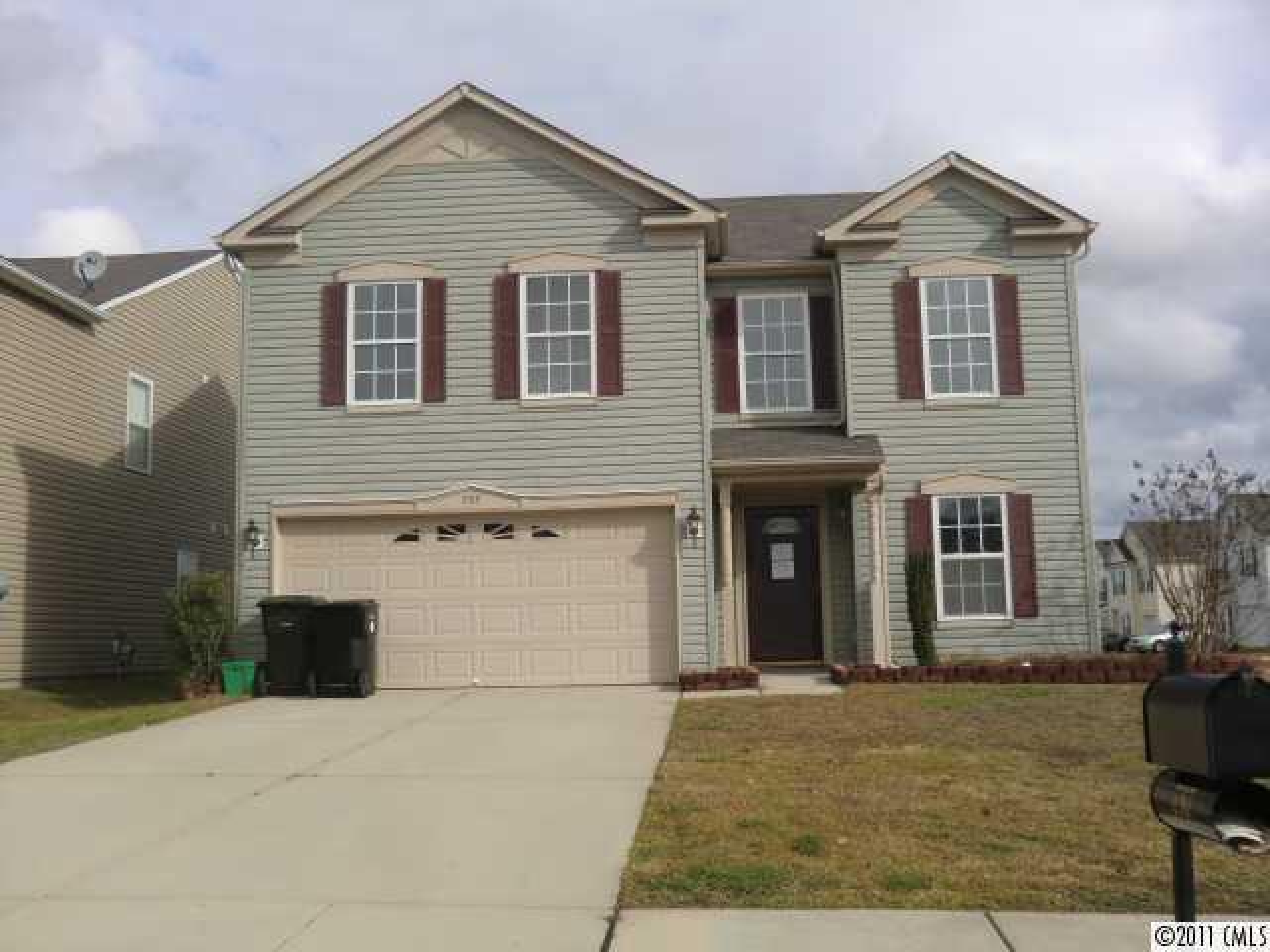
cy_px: 476
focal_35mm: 34
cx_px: 635
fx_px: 1247
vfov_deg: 41.8
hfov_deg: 54.0
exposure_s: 1/800
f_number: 3.6
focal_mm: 6.1
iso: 64
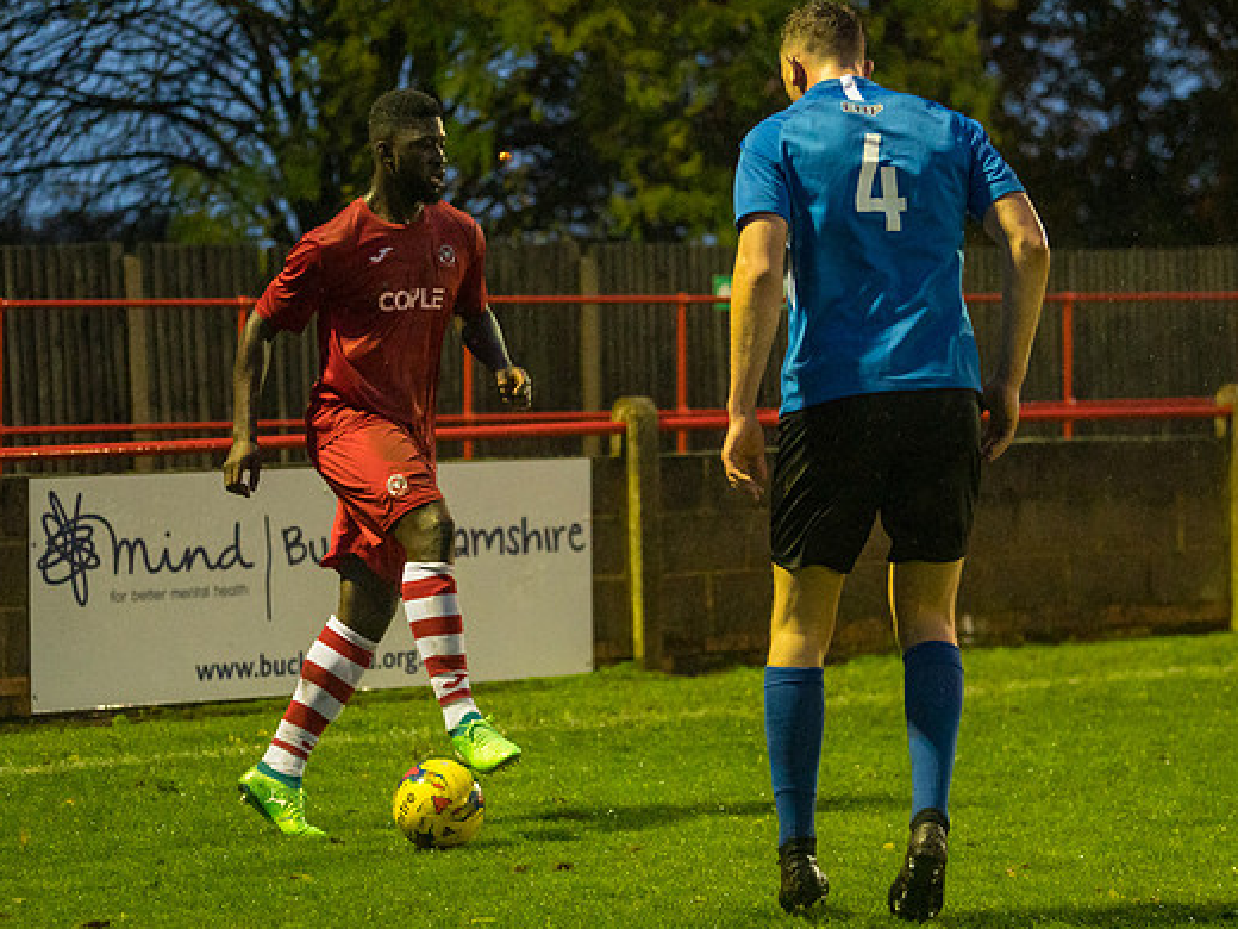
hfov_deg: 14.4
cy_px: 531
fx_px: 4900
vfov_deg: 10.8
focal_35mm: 137
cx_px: 536
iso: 5000
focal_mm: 86
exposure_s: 1/1000
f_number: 2.8
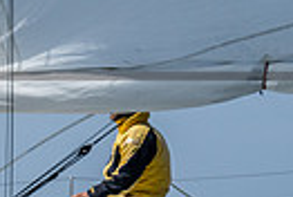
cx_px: -444
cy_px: 206
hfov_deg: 2.2
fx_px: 7750
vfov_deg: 1.5
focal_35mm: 950
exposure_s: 1/2500
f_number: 6.3
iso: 200
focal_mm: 150
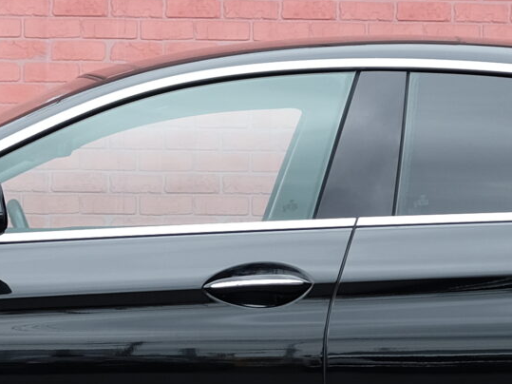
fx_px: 4525
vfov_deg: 4.9
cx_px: 193
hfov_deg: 6.5
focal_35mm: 306
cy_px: 349
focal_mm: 44.4
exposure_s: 1/125
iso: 200
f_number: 4.5
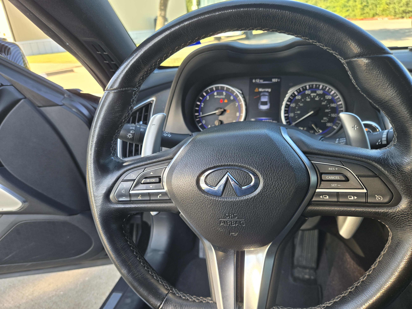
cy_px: 154
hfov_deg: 73.9
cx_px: 206
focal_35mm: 23
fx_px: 274
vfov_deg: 58.9
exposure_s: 1/180
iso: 40
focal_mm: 5.4
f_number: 1.8
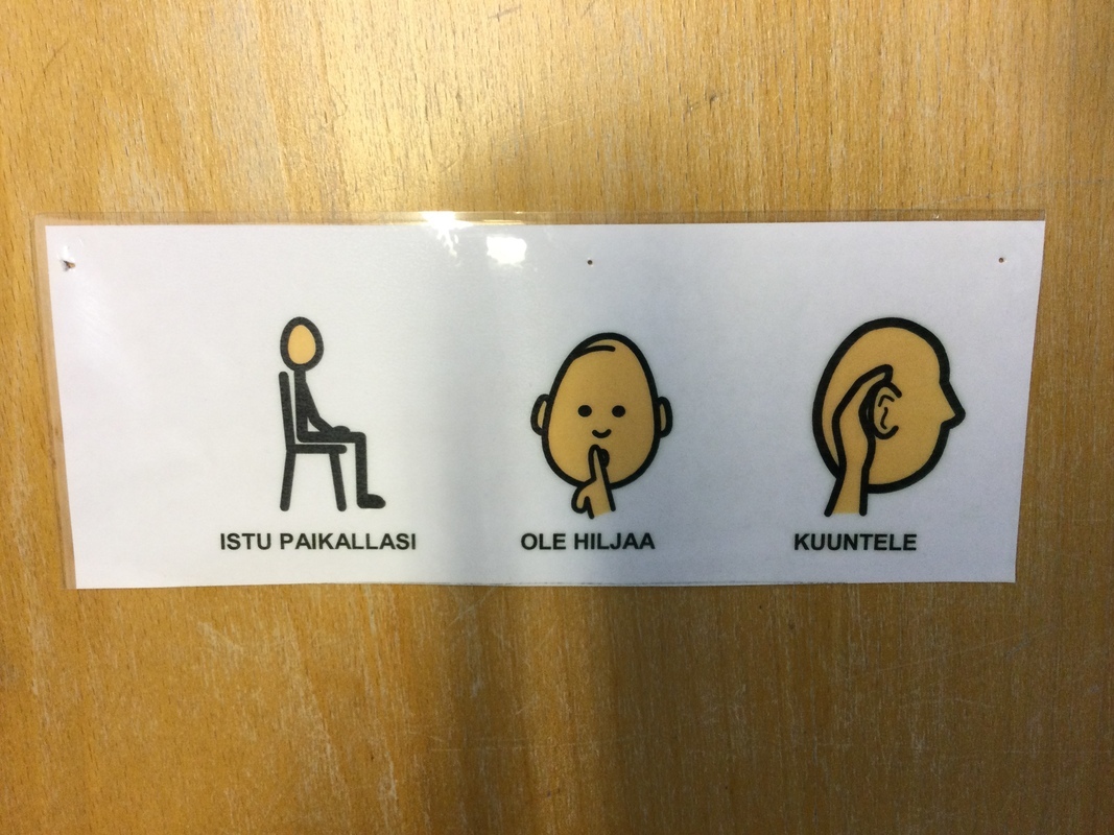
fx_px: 998
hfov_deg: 58.4
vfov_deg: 45.4
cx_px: 557
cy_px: 418
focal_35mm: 31
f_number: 2.4
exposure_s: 1/33
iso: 64
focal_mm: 3.3
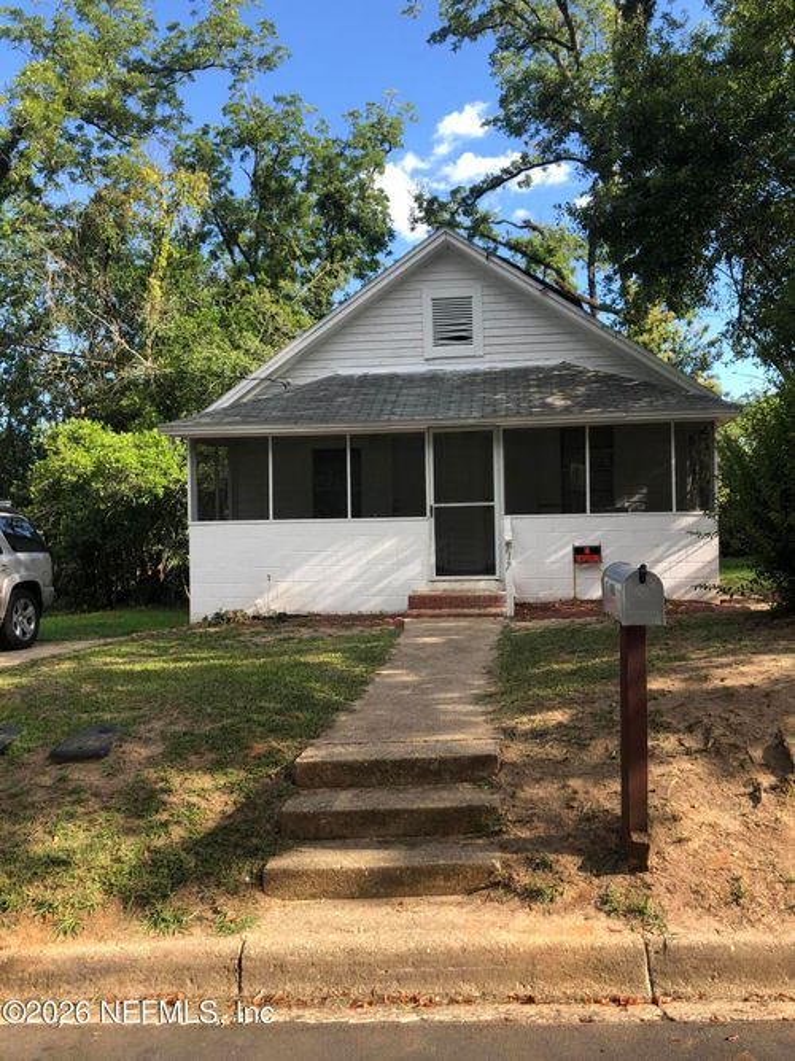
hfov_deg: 49.7
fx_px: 858
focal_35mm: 28
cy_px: 530
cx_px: 398
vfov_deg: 63.5
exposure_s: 1/600
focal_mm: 3.99
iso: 20
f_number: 1.8
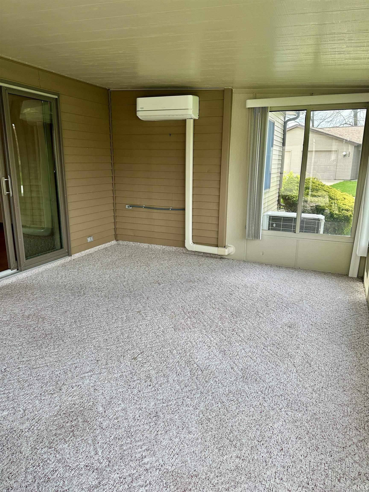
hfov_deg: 56.8
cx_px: 184
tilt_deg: -13.1
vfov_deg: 71.6
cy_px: 246
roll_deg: -0.9
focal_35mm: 24
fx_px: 341
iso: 80
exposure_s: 1/521
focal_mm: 6.86
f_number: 1.78
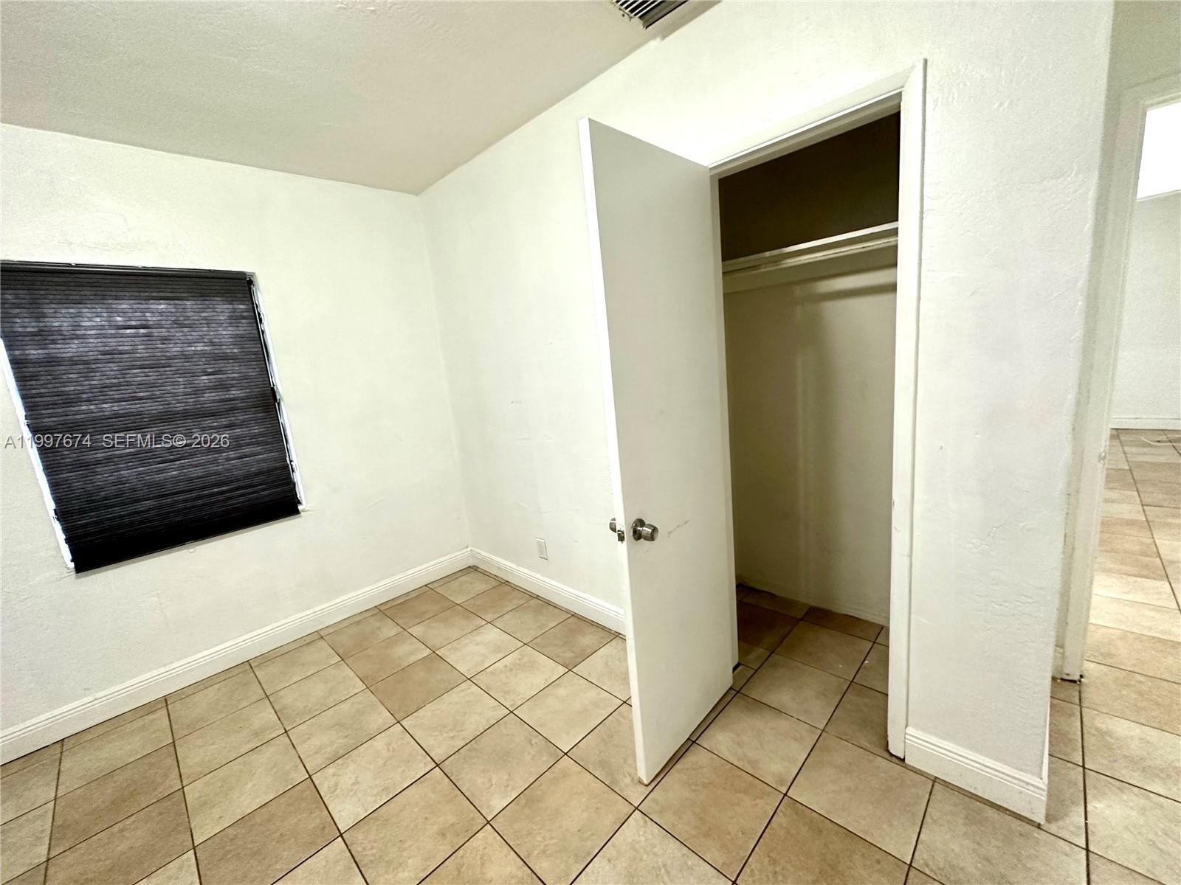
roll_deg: +5.5
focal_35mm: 14
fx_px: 478
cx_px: 590
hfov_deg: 102.1
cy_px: 442
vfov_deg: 85.7
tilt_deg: -10.0
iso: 320
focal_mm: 2.22
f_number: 2.2
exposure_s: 1/60
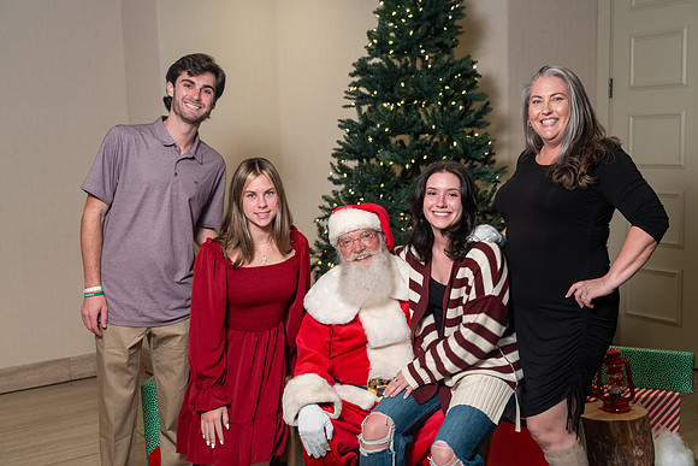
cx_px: 349
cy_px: 233
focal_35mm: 43
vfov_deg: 31.2
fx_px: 834
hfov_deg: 45.4
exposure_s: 1/200
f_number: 4
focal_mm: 43
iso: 1600
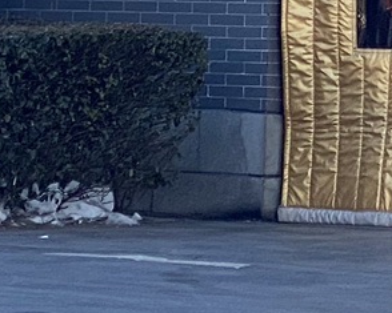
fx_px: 4001
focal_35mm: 345
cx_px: 333
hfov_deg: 5.6
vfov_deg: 4.4
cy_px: -365
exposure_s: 1/558
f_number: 2
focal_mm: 6
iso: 20
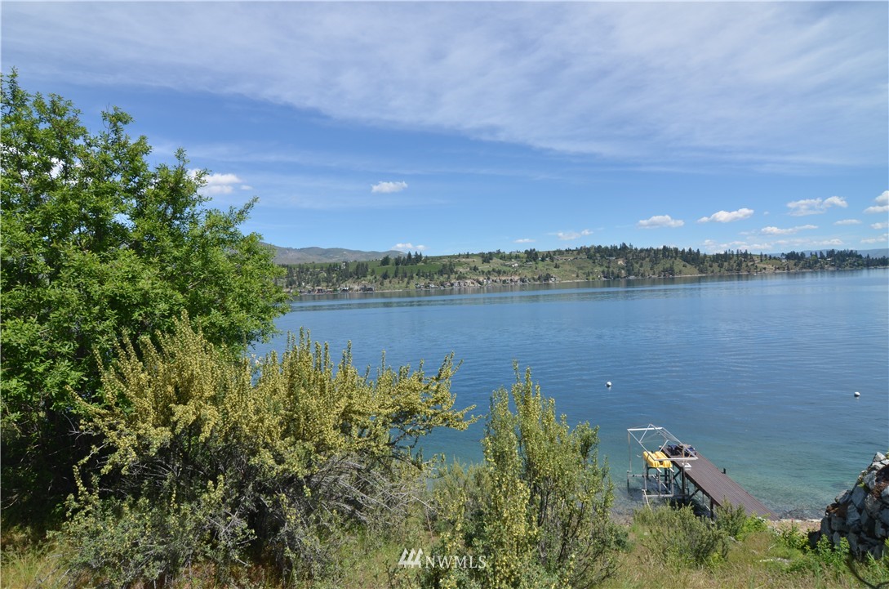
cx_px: 444
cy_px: 294
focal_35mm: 20
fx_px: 480
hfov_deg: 85.5
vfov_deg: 63.0
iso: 110
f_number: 8
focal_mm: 13
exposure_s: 1/250
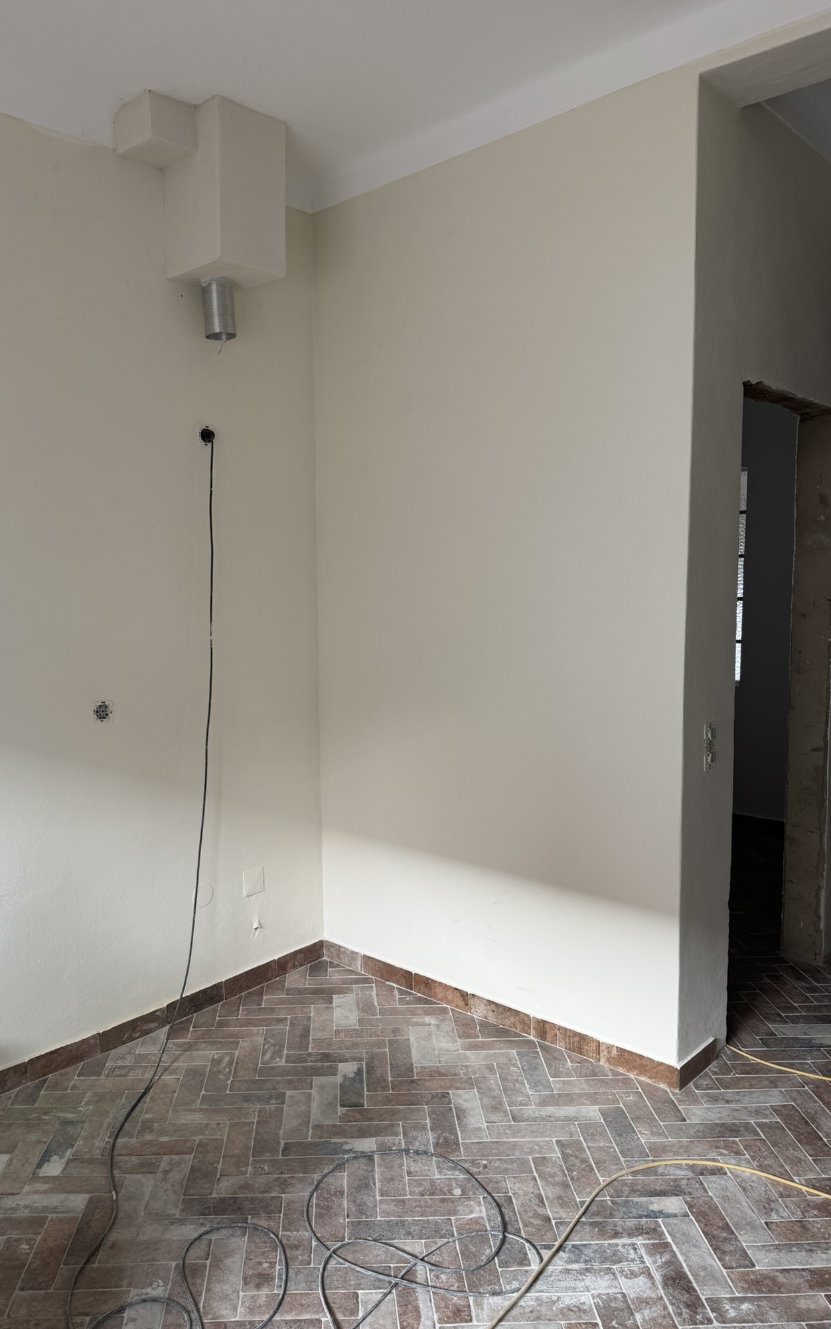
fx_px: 942
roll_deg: +2.0
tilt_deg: -4.6
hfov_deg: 47.4
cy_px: 665
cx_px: 343
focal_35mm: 26
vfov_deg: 70.4
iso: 64
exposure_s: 1/121
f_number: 1.78
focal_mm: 6.76
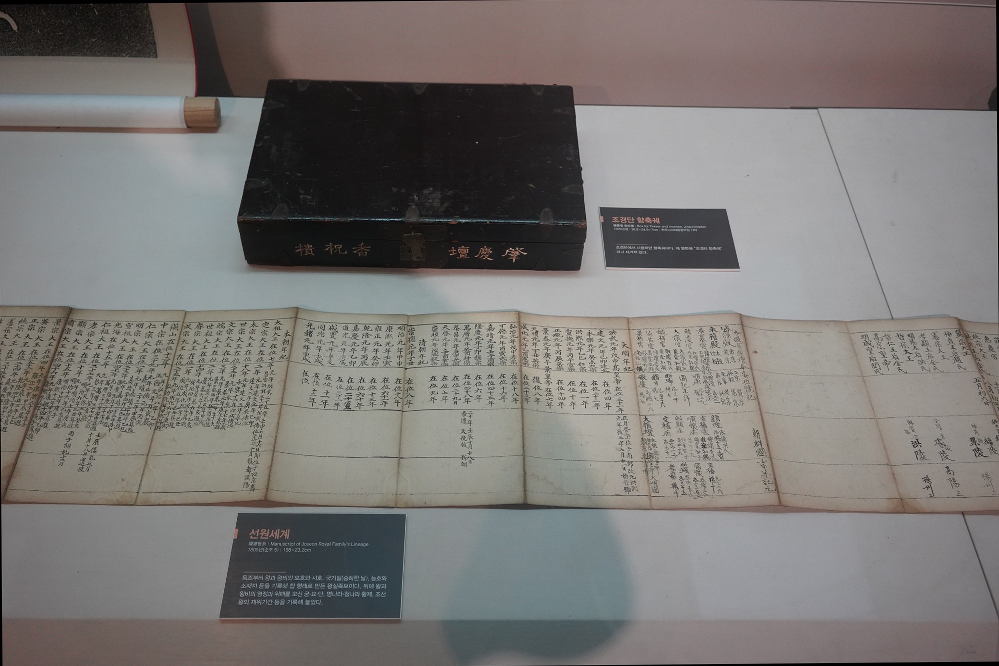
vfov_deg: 37.9
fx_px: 971
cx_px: 500
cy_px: 333
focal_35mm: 35
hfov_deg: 54.4
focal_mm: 35
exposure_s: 1/100
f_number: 5.6
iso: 3200
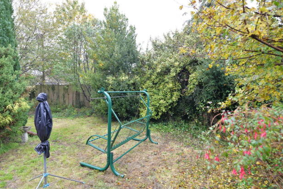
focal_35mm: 20
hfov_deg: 83.9
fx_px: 157
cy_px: 92
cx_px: 136
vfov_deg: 61.9
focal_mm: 19
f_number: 3.5
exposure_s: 1/50
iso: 500
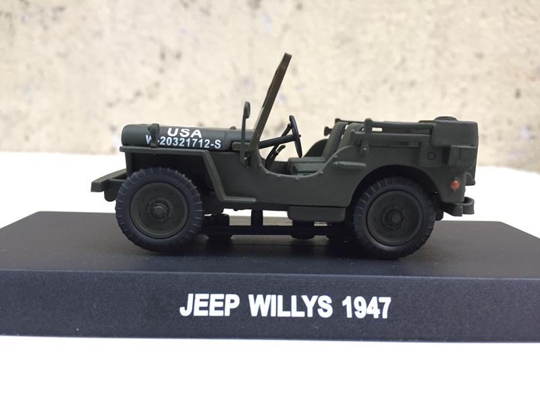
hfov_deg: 61.7
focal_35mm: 29
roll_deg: -2.2
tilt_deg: -11.0
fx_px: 452
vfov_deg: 48.2
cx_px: 270
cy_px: 202
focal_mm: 4.15
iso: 64
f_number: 2.2
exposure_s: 1/33
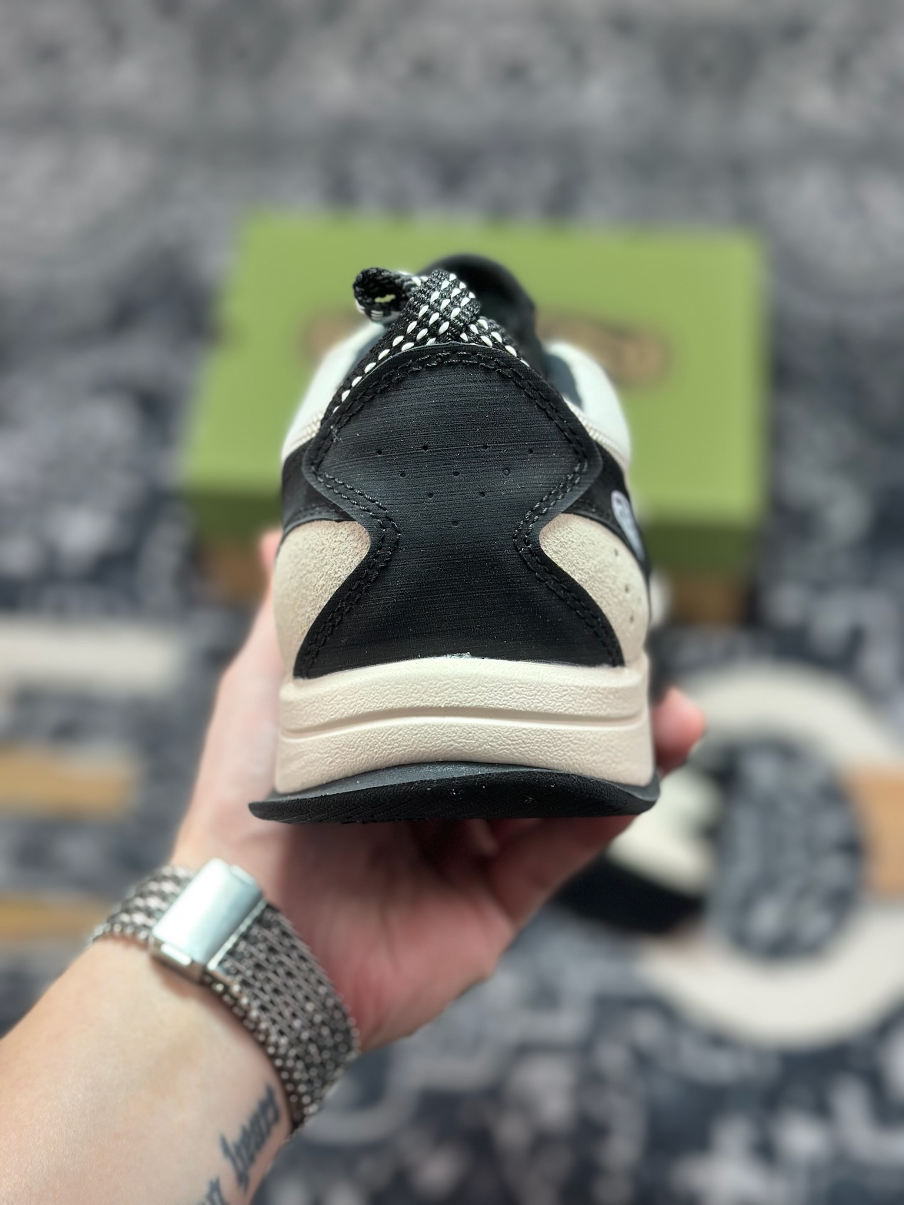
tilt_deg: -55.5
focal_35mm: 48
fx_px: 1671
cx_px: 452
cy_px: 602
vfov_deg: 39.7
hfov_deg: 30.3
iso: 80
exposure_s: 1/437
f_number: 1.78
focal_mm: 6.86
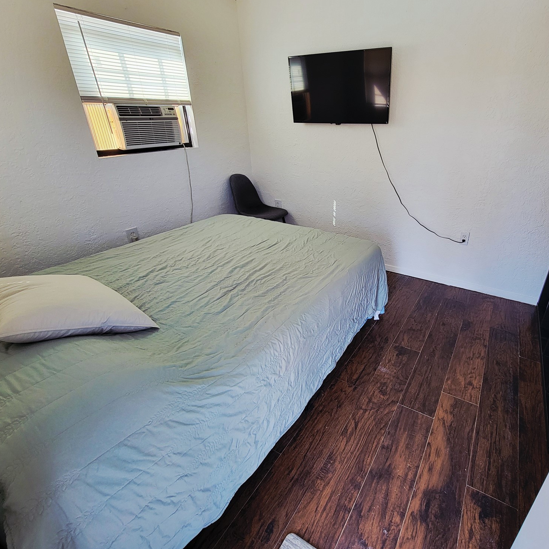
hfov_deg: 86.3
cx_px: 330
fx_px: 287
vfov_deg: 87.4
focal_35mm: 16
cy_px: 263
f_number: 2.2
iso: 100
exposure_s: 1/60.2
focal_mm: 2.2
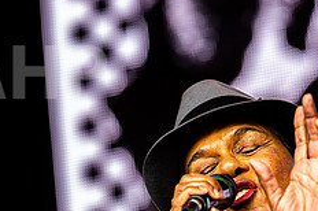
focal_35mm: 559
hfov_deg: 3.7
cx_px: 246
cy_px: 265
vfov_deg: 2.4
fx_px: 4931
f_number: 4
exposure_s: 1/500
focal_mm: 200
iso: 400
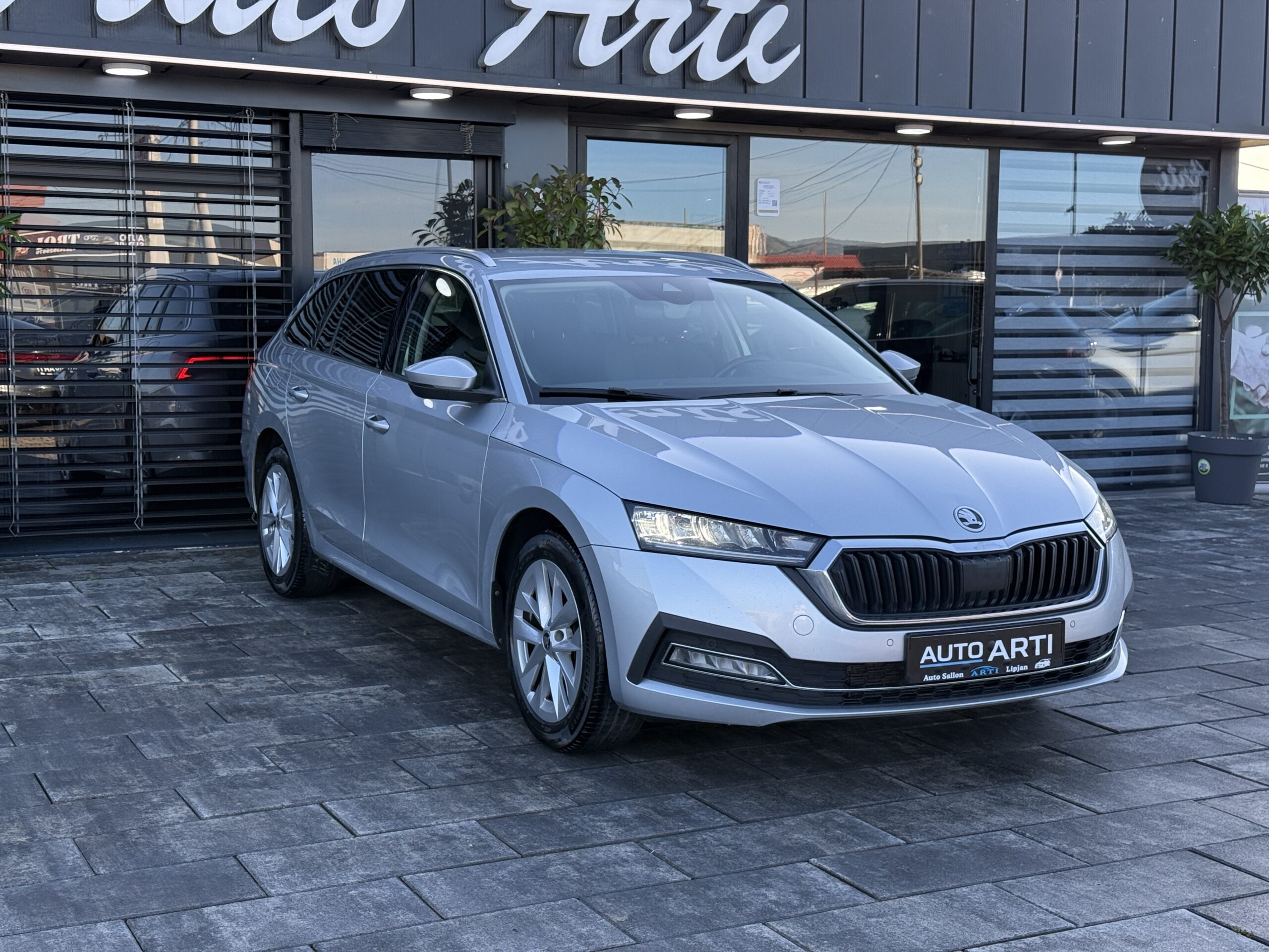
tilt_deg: -5.5
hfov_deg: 39.7
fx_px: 1760
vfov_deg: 30.3
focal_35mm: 48
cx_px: 634
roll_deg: -0.7
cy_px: 476
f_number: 1.78
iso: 100
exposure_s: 1/855
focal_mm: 6.76
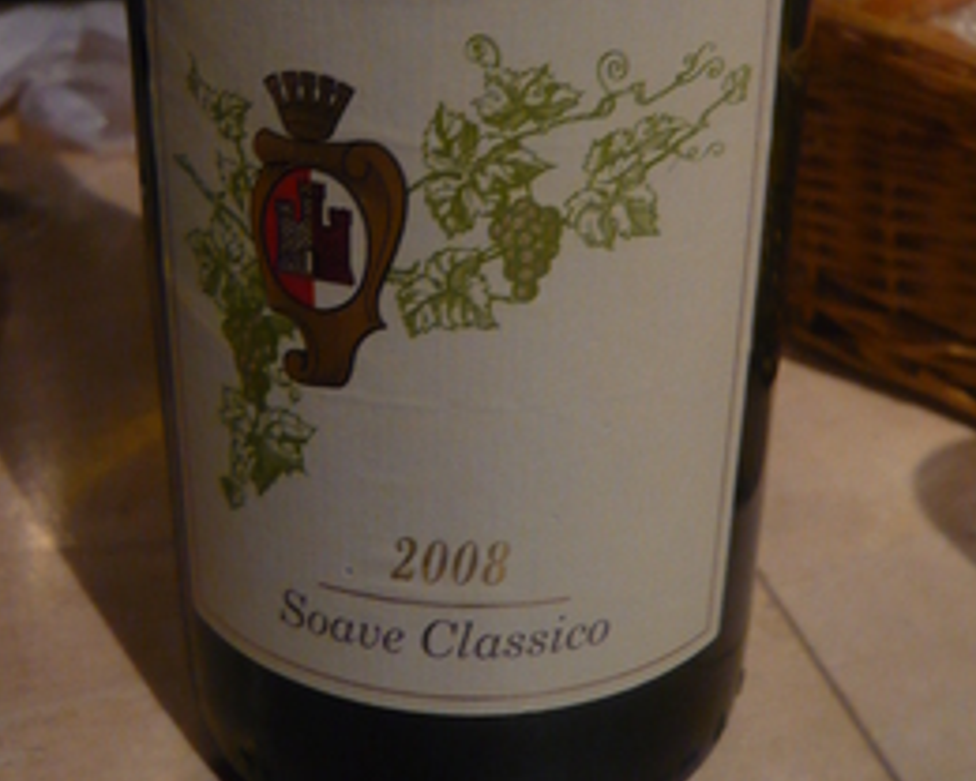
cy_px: 184
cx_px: 496
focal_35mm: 42
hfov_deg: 43.8
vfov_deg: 34.8
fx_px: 1213
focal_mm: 4.6
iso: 200
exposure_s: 1/8
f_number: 2.8
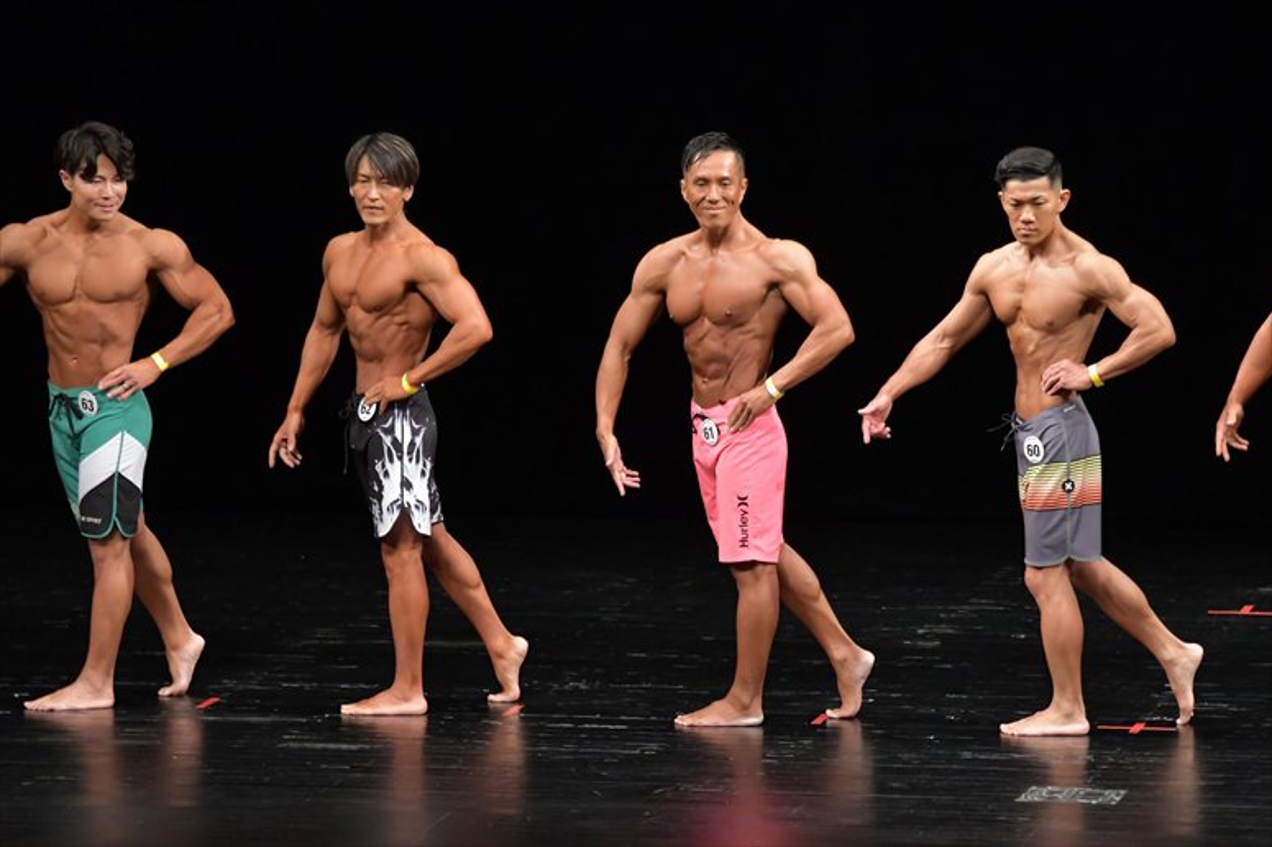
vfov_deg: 6.1
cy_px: 424
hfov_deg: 9.2
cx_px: 636
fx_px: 7946
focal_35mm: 225
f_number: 5.6
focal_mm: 150
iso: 3200
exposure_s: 1/400
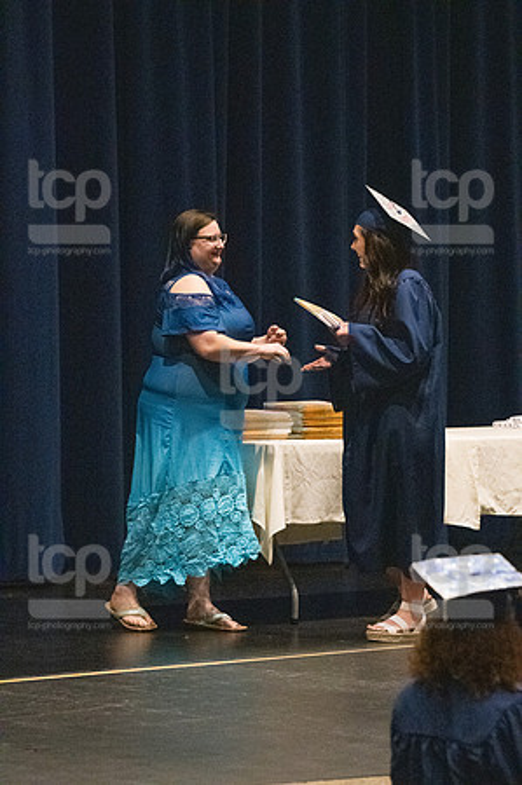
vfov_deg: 11.8
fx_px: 3793
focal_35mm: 174
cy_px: 392
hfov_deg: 7.9
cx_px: 261
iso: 10000
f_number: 3.2
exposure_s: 1/400
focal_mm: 116
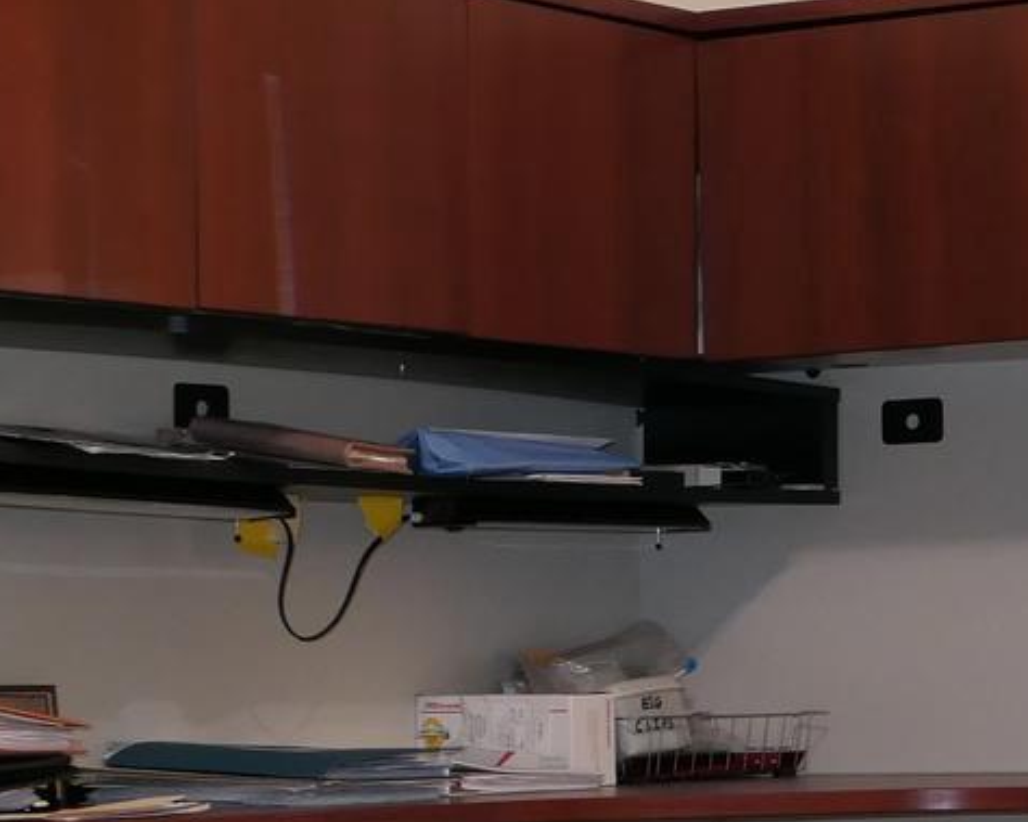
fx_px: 4319
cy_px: 428
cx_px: 1334
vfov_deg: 10.9
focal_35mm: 142
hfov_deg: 13.1
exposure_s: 1/60
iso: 640
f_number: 2.8
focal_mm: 12.8
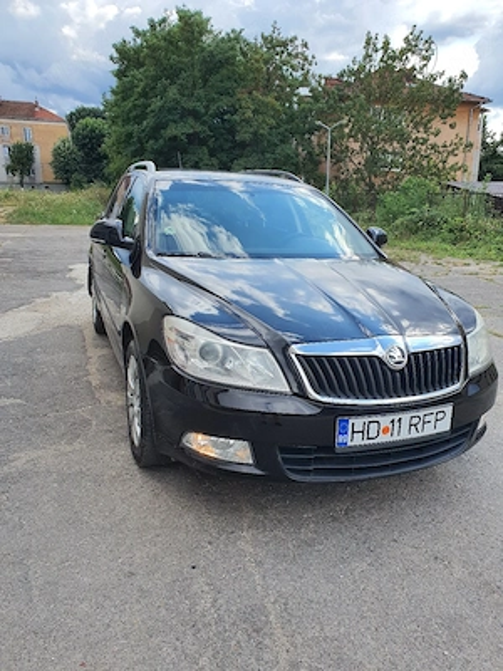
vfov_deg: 67.3
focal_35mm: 26
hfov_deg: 53.1
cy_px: 336
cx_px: 252
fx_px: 504
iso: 50
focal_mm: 4.3
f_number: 2.4
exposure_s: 1/1000
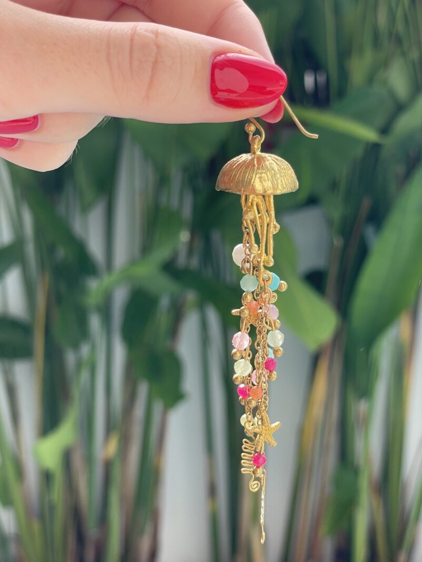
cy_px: 304
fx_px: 1056
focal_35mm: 65
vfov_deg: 29.8
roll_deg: +1.2
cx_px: 255
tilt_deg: -8.5
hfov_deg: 22.6
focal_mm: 6
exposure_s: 1/255
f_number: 2
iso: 25
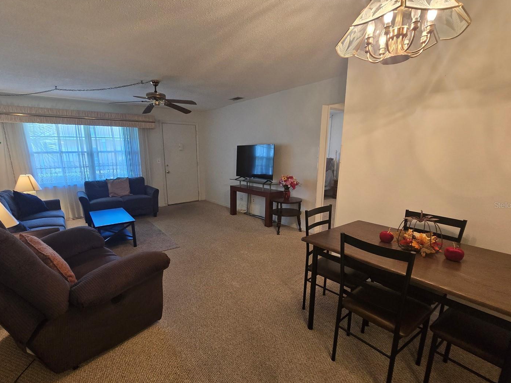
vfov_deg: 81.6
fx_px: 221
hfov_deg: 98.0
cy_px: 205
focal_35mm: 15
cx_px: 234
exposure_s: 1/60
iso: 400
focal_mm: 2.2
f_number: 2.2
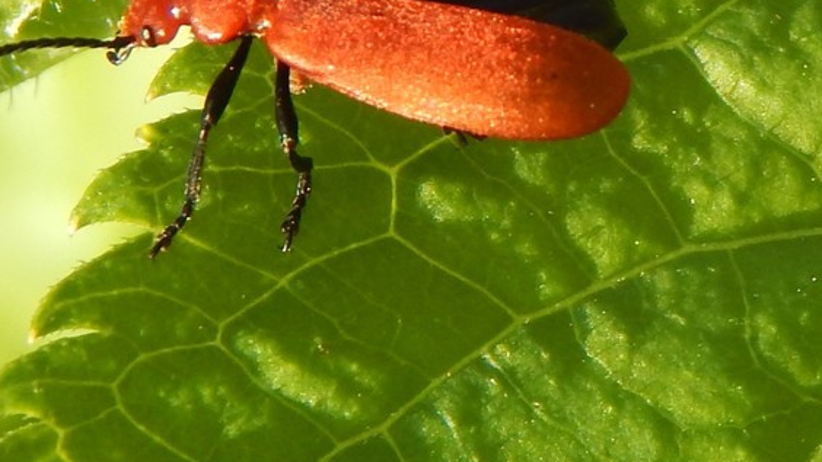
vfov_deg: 8.6
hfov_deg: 15.3
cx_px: 399
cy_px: 13
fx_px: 3051
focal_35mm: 140
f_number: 4.3
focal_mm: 15.3
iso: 125
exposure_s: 1/250
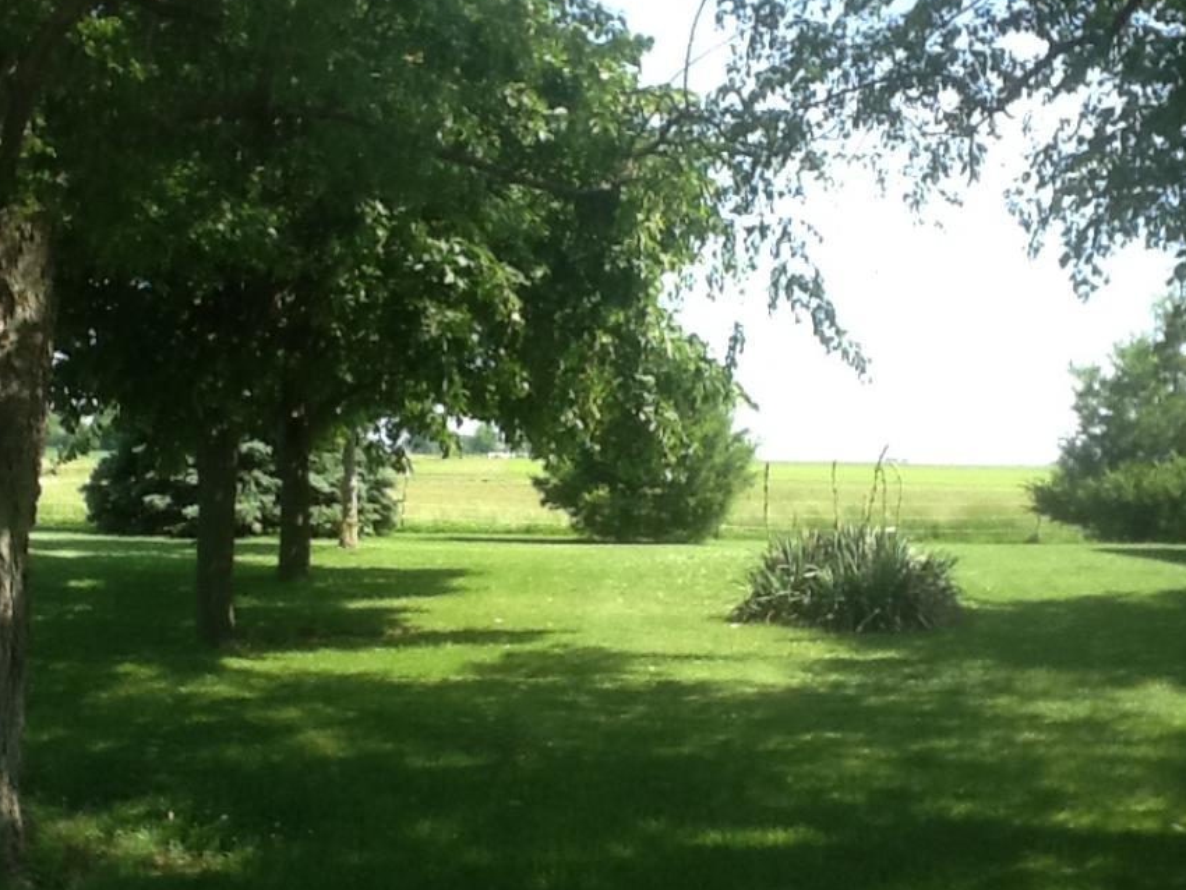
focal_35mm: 53
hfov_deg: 36.1
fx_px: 1816
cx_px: 509
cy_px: 448
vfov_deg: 27.5
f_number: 2.4
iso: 40
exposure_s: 1/399
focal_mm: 2.03
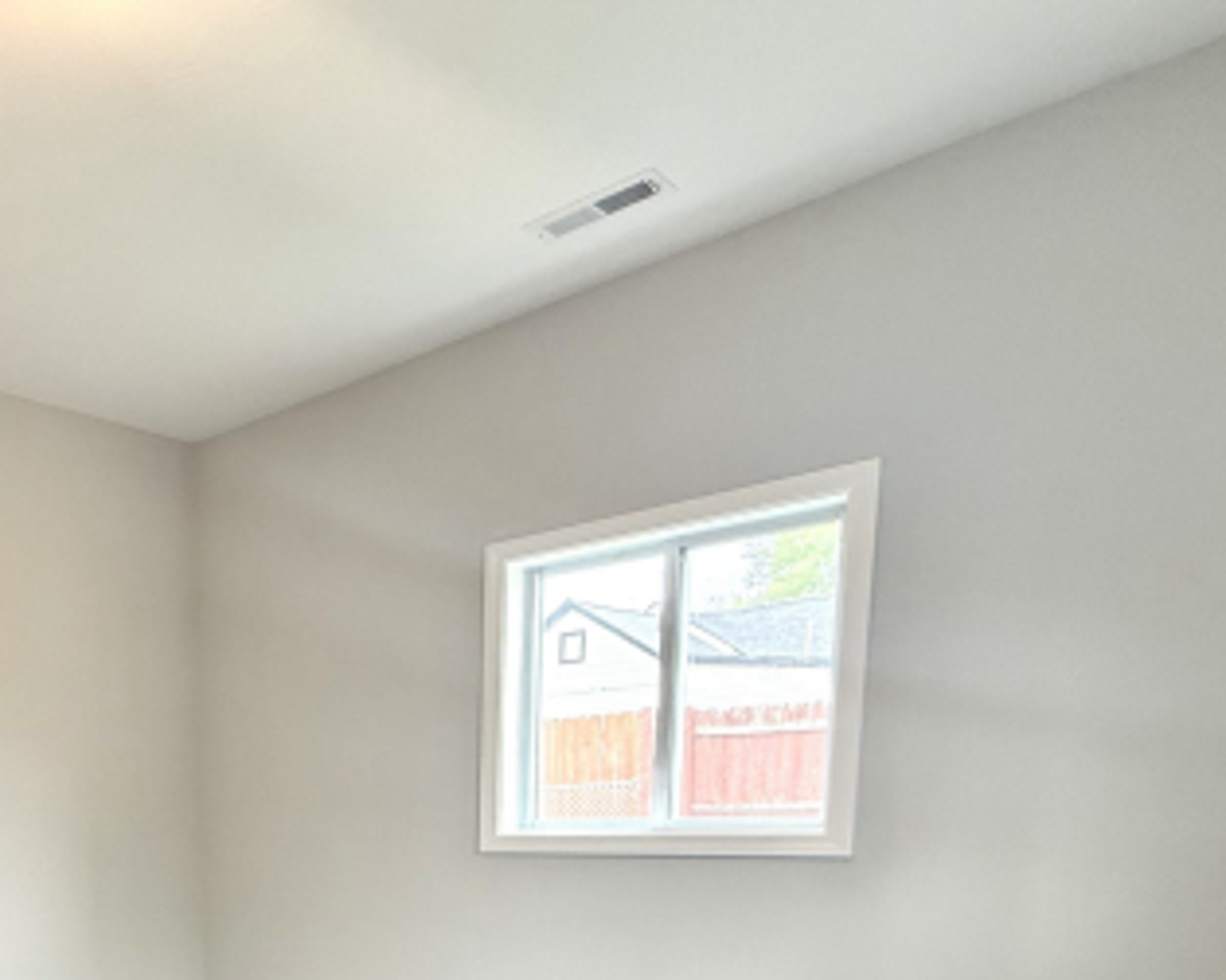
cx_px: 61
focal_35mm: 29
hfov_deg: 51.2
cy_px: 960
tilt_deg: -8.2
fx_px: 1052
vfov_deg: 43.5
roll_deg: +2.3
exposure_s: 1/120
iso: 125
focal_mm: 2.22
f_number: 2.2
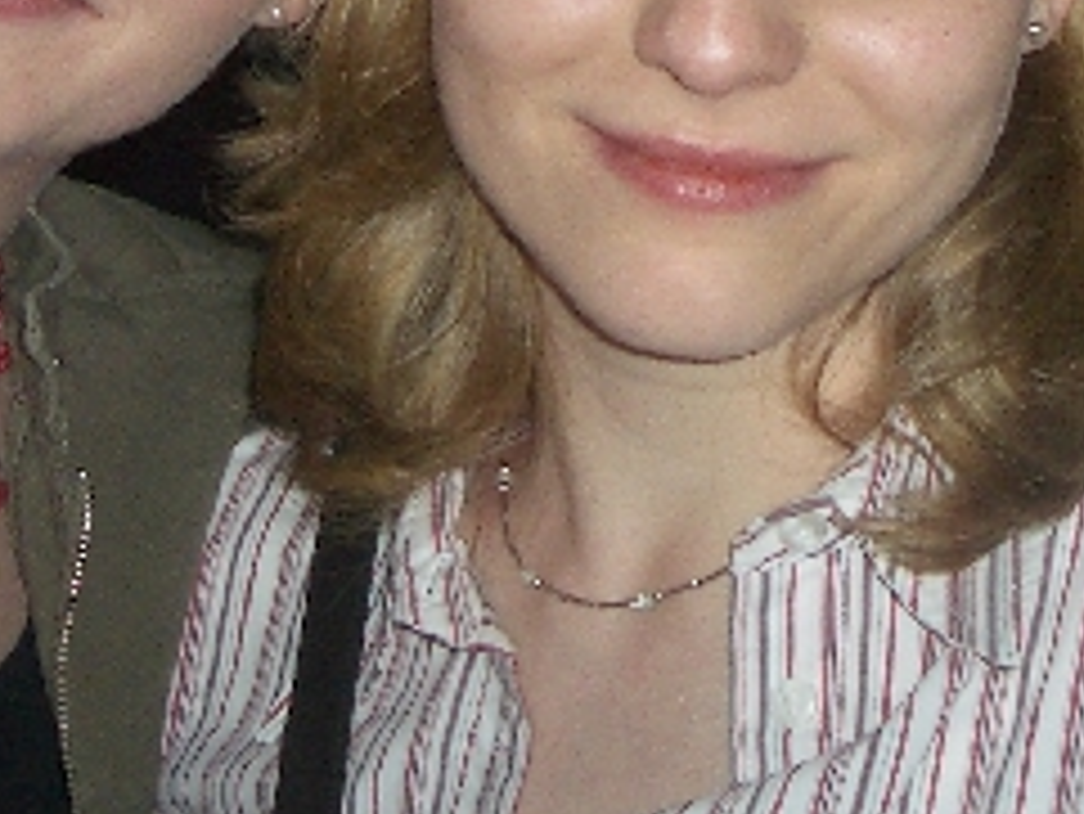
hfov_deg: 17.0
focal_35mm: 116
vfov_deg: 12.5
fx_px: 3634
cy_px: -184
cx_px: 621
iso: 100
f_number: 2.6
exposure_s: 1/60
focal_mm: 5.8
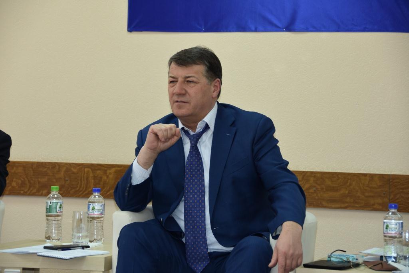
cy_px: 136
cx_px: 204
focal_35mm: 120
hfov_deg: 17.1
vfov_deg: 11.4
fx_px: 1363
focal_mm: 80
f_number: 5
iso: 560
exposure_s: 1/60
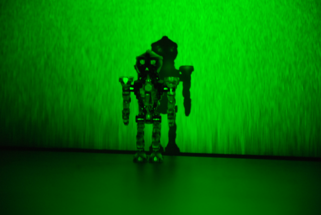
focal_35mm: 300
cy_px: 108
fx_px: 2678
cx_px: 160
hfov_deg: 6.9
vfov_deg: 4.6
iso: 1000
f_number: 5.6
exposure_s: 1
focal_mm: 200
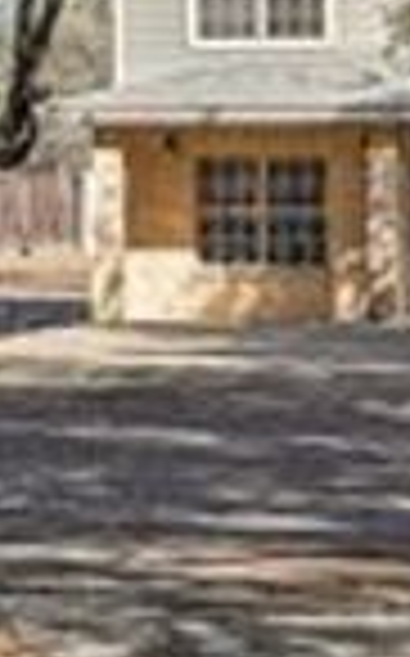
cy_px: 34
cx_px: 640
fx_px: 4496
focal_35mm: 251
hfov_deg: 5.2
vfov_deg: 8.3
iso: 100
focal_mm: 35
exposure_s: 1/160
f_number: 8
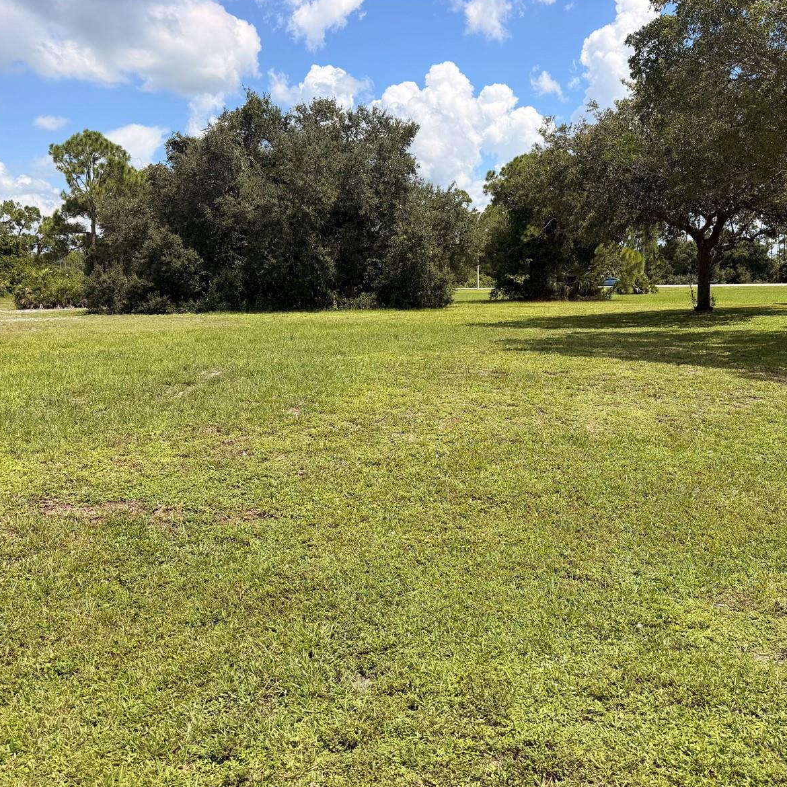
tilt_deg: -8.4
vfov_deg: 55.6
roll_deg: +0.8
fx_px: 746
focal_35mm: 29
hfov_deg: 55.5
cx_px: 444
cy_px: 399
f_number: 1.78
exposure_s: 1/4975
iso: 80
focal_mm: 6.76
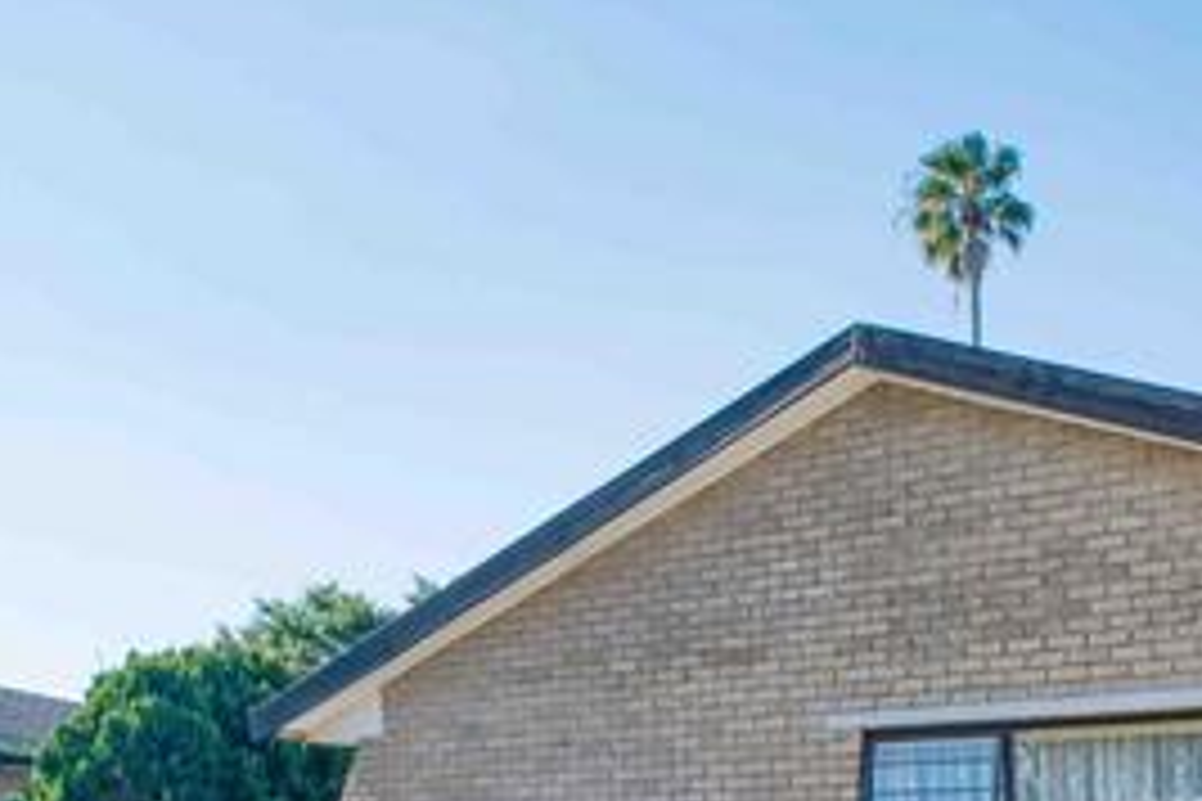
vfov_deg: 27.5
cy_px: 864
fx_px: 1502
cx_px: 630
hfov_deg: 43.6
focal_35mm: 45
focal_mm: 10
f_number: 8
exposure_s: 1/200
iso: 320
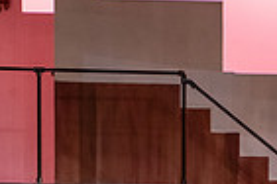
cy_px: 344
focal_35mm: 287
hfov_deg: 7.1
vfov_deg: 4.7
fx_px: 2208
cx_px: 314
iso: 3200
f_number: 3.2
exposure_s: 1/200
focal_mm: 70
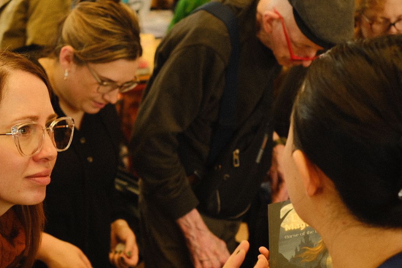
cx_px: 172
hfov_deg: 28.8
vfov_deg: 19.3
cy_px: 199
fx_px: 781
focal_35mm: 70
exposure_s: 1/40
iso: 500
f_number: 2.8
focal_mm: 27
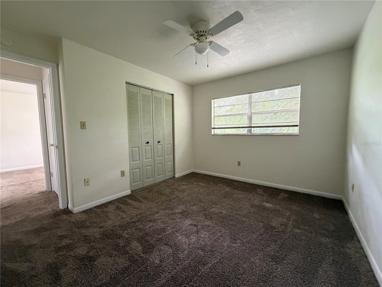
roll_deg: +1.1
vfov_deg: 85.7
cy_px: 144
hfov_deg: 102.1
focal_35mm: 14
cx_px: 191
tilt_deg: -4.2
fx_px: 154
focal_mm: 2.22
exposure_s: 1/60
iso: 640
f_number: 2.2
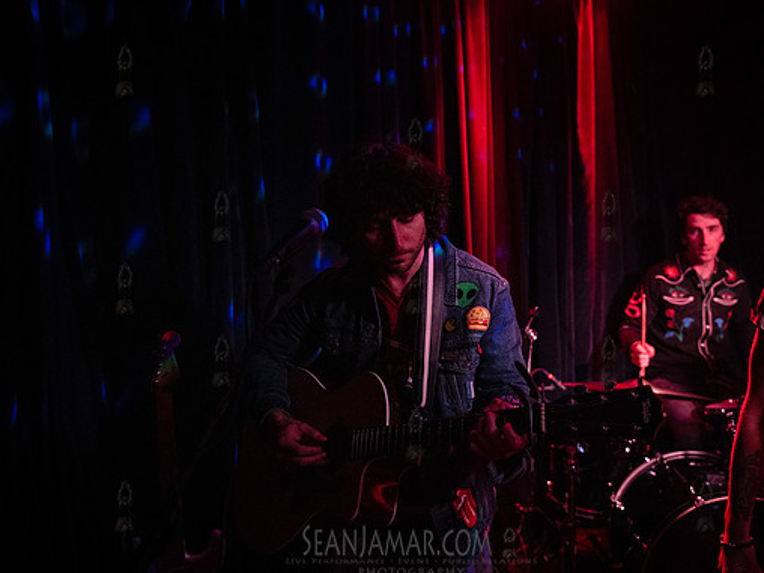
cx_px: 414
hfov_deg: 53.9
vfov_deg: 41.8
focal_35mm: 34
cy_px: 287
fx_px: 750
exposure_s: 1/250
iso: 12800
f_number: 3.2
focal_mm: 31
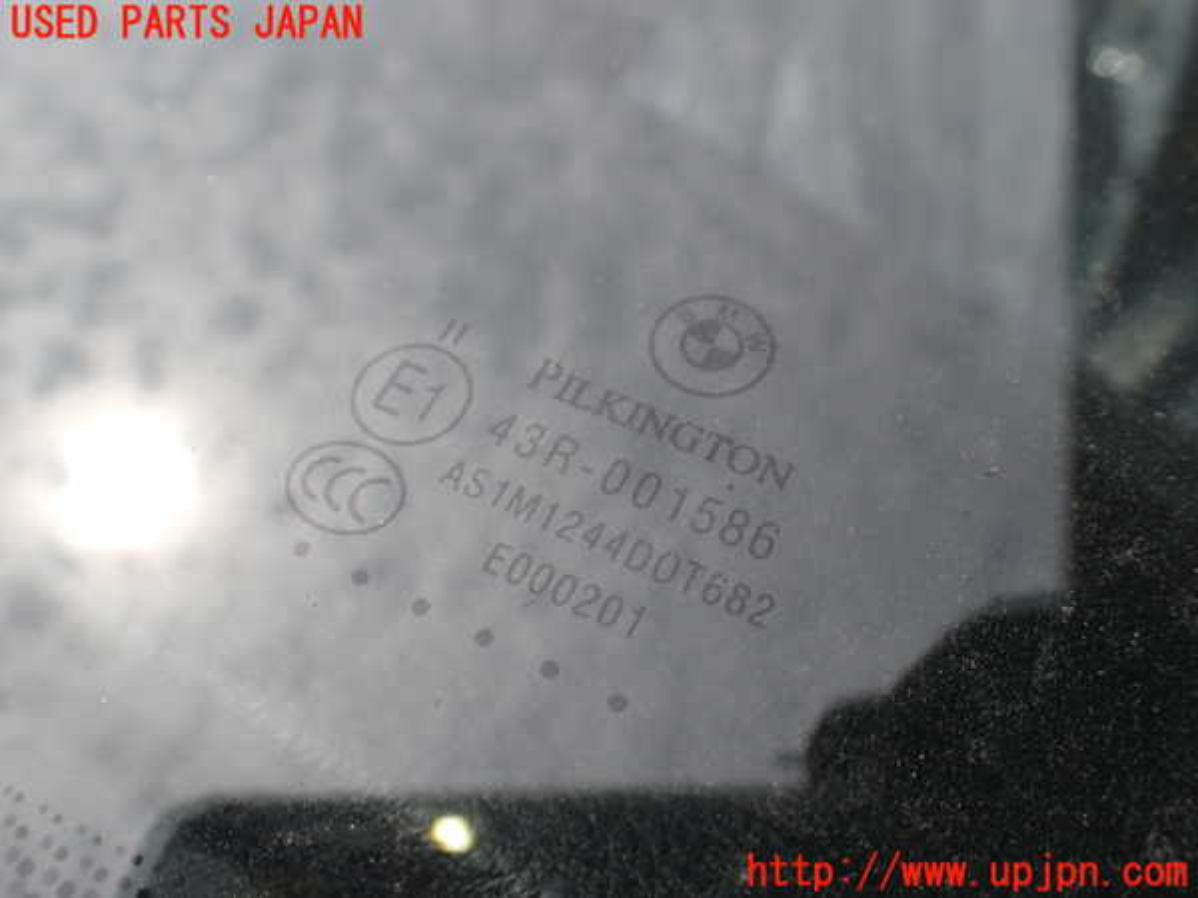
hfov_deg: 60.0
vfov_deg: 46.8
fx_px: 1038
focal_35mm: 30
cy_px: 449
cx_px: 599
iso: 100
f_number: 9
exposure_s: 1/160
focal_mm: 5.4
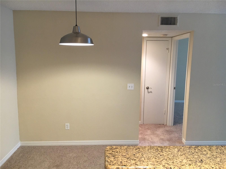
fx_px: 189
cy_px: 84
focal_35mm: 29
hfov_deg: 61.7
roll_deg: -1.0
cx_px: 113
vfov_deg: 48.2
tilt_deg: -8.9
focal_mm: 4.15
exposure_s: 1/30
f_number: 2.2
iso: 125
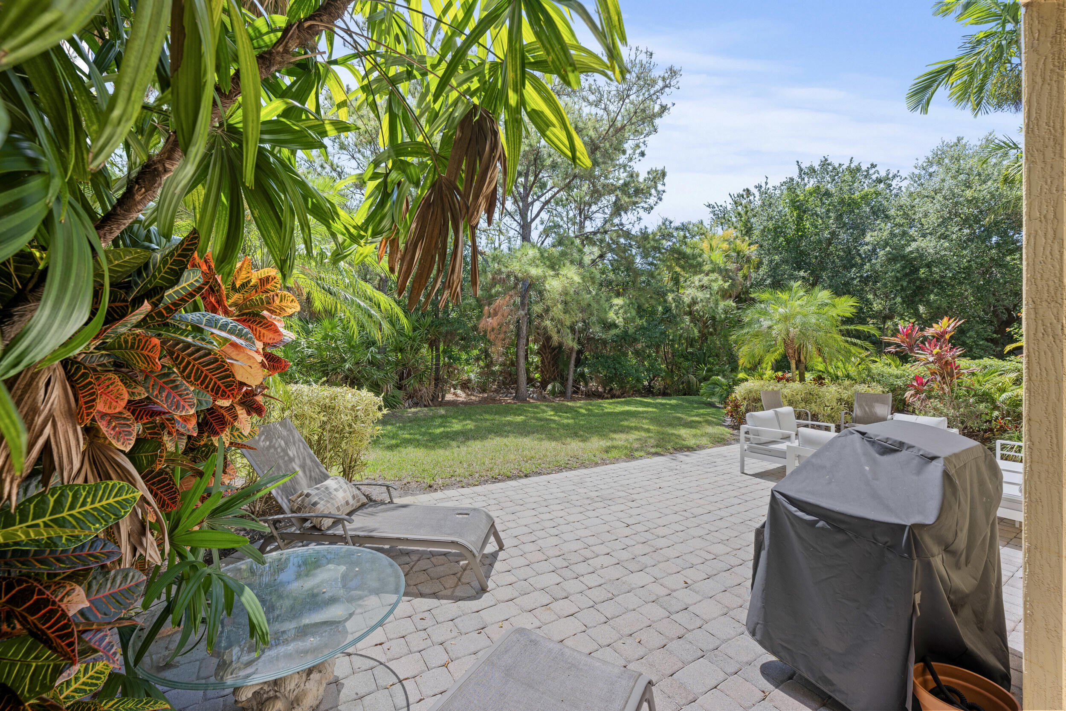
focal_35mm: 14
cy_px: 356
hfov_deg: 104.3
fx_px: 415
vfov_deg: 81.2
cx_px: 533
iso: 64
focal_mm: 14
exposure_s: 1/30
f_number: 8
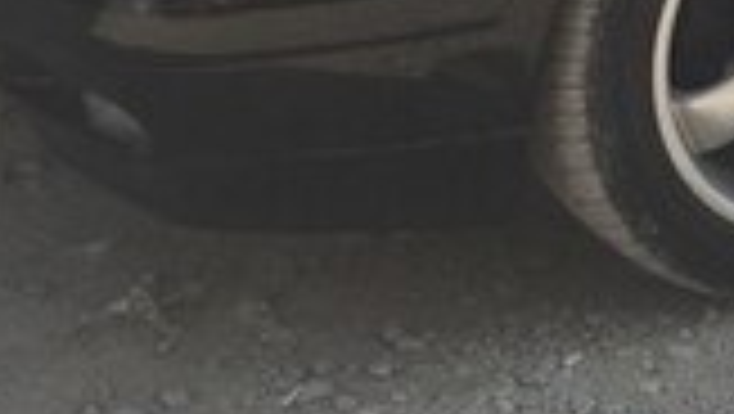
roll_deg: -2.9
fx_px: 2493
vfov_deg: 9.1
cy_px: -286
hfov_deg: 15.2
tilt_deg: -14.6
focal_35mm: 128
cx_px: 1171
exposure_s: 1/1319
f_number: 2.2
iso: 32
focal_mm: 4.15
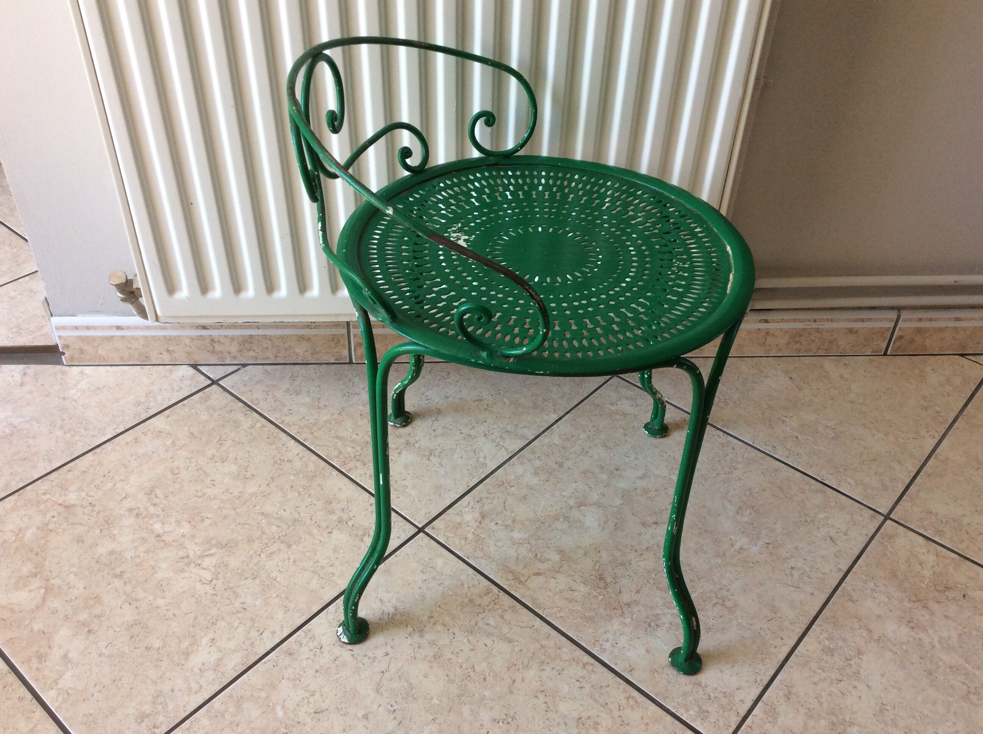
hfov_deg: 56.9
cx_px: 492
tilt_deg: -39.0
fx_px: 907
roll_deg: +0.9
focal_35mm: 32
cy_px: 367
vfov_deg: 44.1
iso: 40
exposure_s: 1/50
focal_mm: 3.3
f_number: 2.4
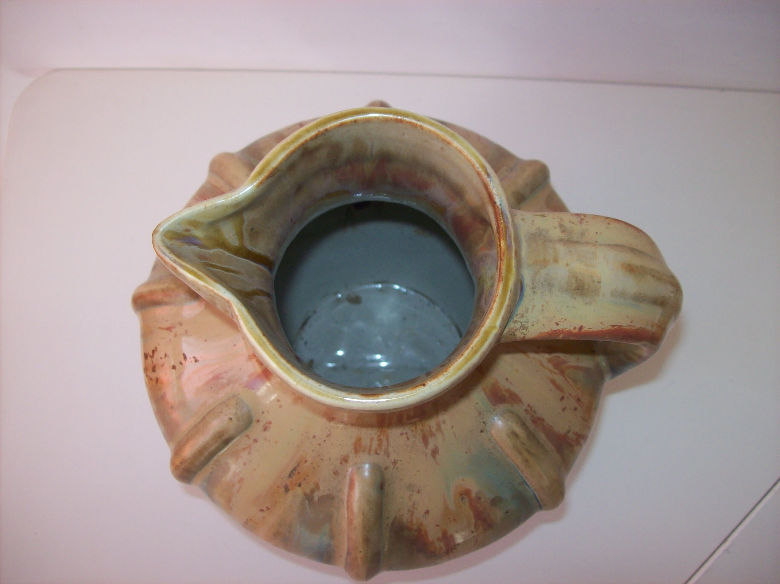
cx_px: 390
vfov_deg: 39.6
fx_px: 811
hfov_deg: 51.4
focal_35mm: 36
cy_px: 292
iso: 80
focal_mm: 6
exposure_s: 1/64
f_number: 2.7
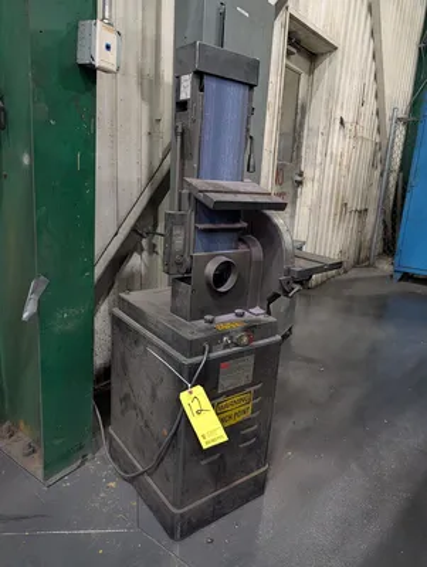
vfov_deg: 71.5
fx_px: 394
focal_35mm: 24
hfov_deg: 56.9
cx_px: 214
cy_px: 284
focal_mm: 6.9
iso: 554
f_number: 1.68
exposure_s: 1/120
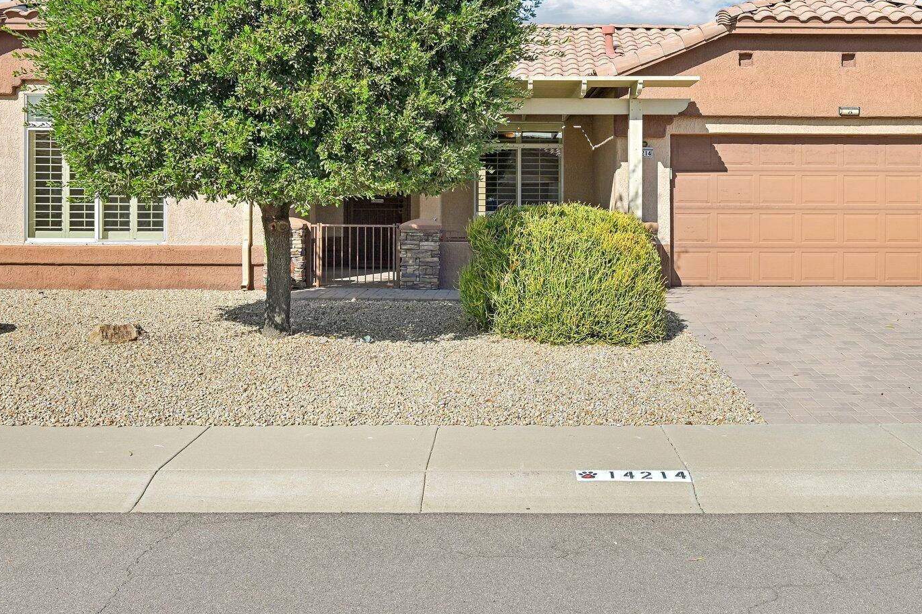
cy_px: 211
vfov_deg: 33.9
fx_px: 999
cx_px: 534
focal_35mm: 39
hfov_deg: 49.4
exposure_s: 1/500
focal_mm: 26
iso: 100
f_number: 8
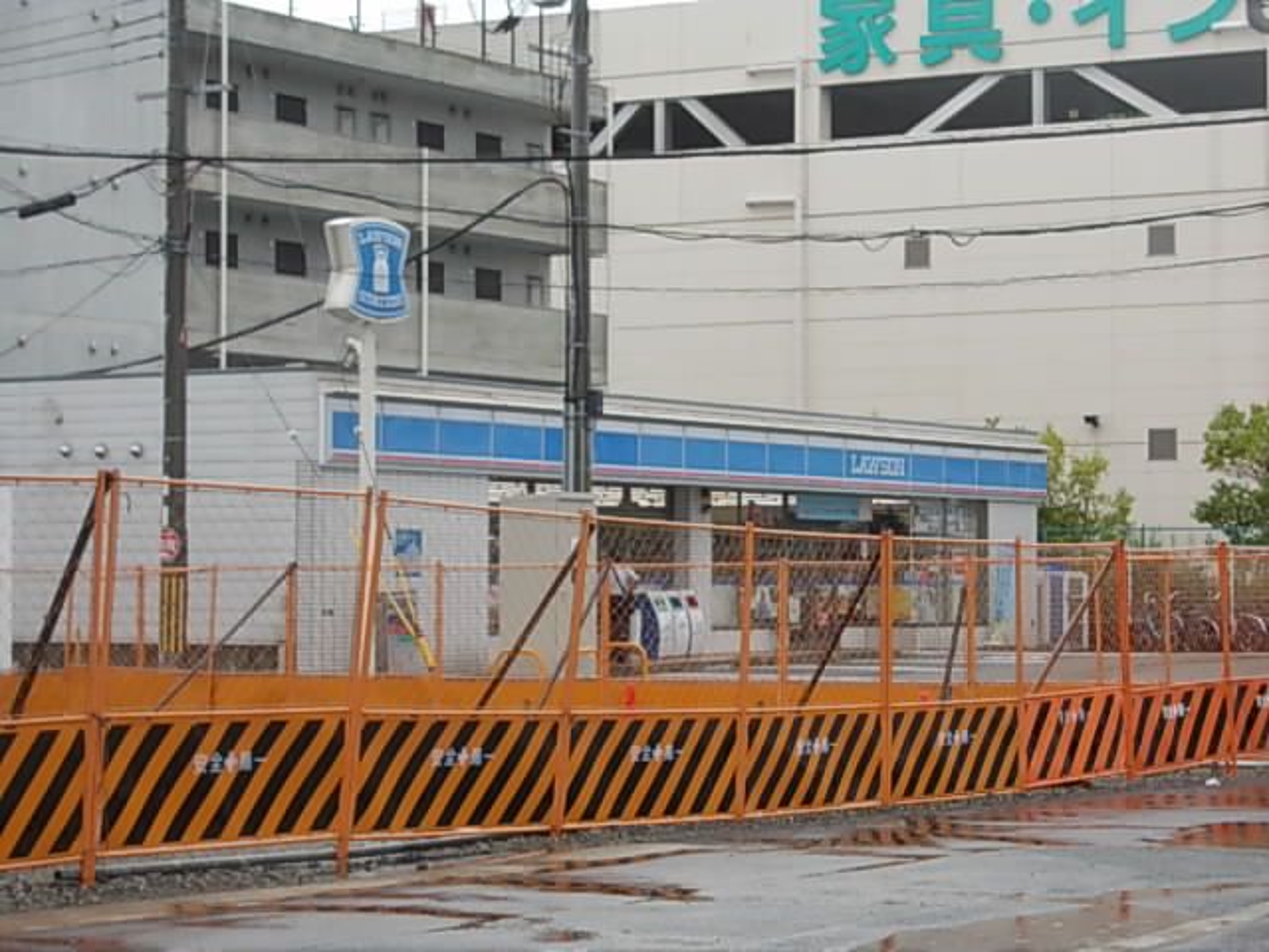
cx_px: 634
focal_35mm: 96
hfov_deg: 20.4
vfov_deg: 15.4
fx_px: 3519
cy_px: 476
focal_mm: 13.6
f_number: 5.3
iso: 80
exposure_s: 1/125
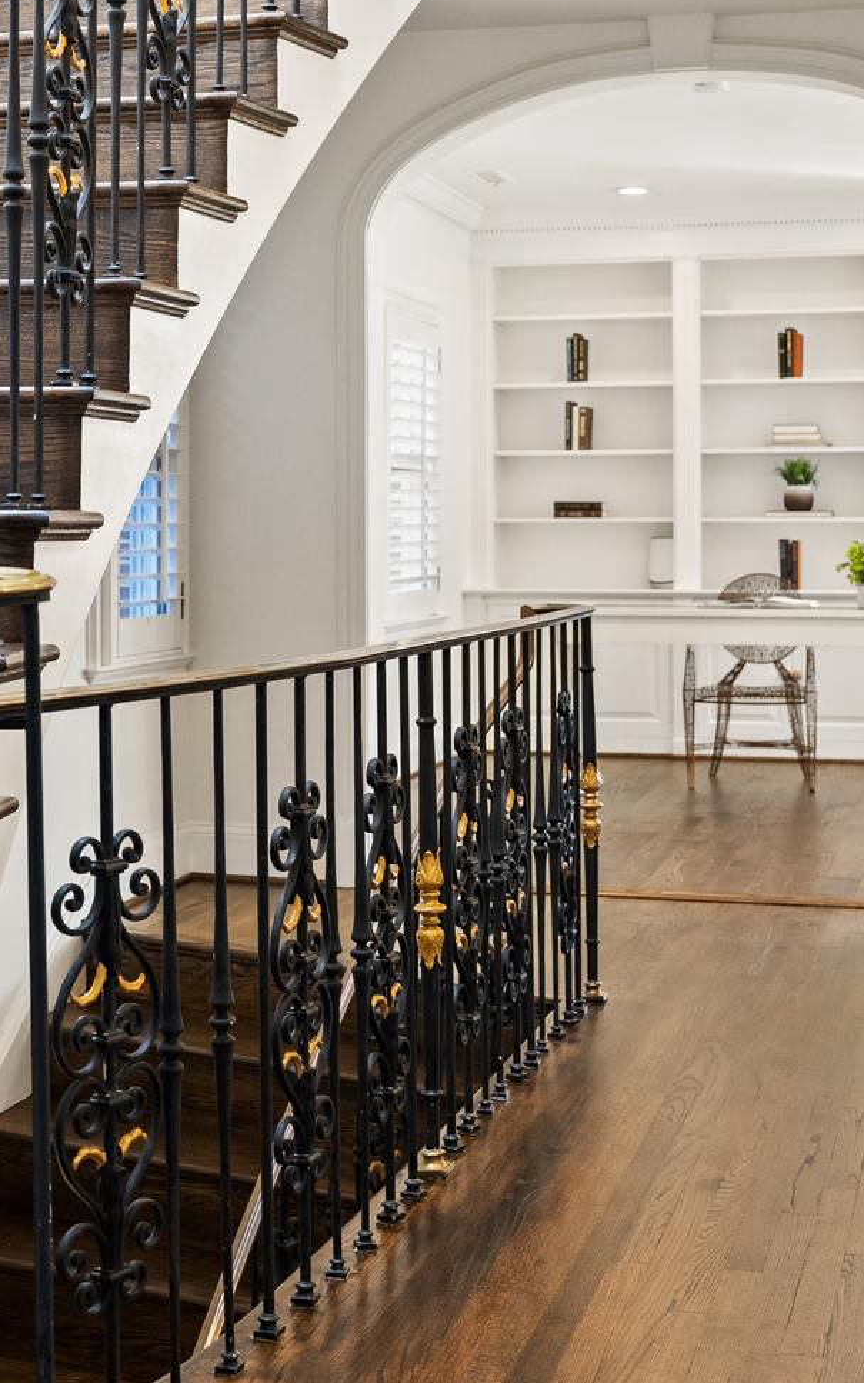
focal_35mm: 56
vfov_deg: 36.2
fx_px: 2103
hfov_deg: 23.2
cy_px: 516
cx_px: 433
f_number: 4.5
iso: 800
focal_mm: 34.5
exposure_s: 1/25
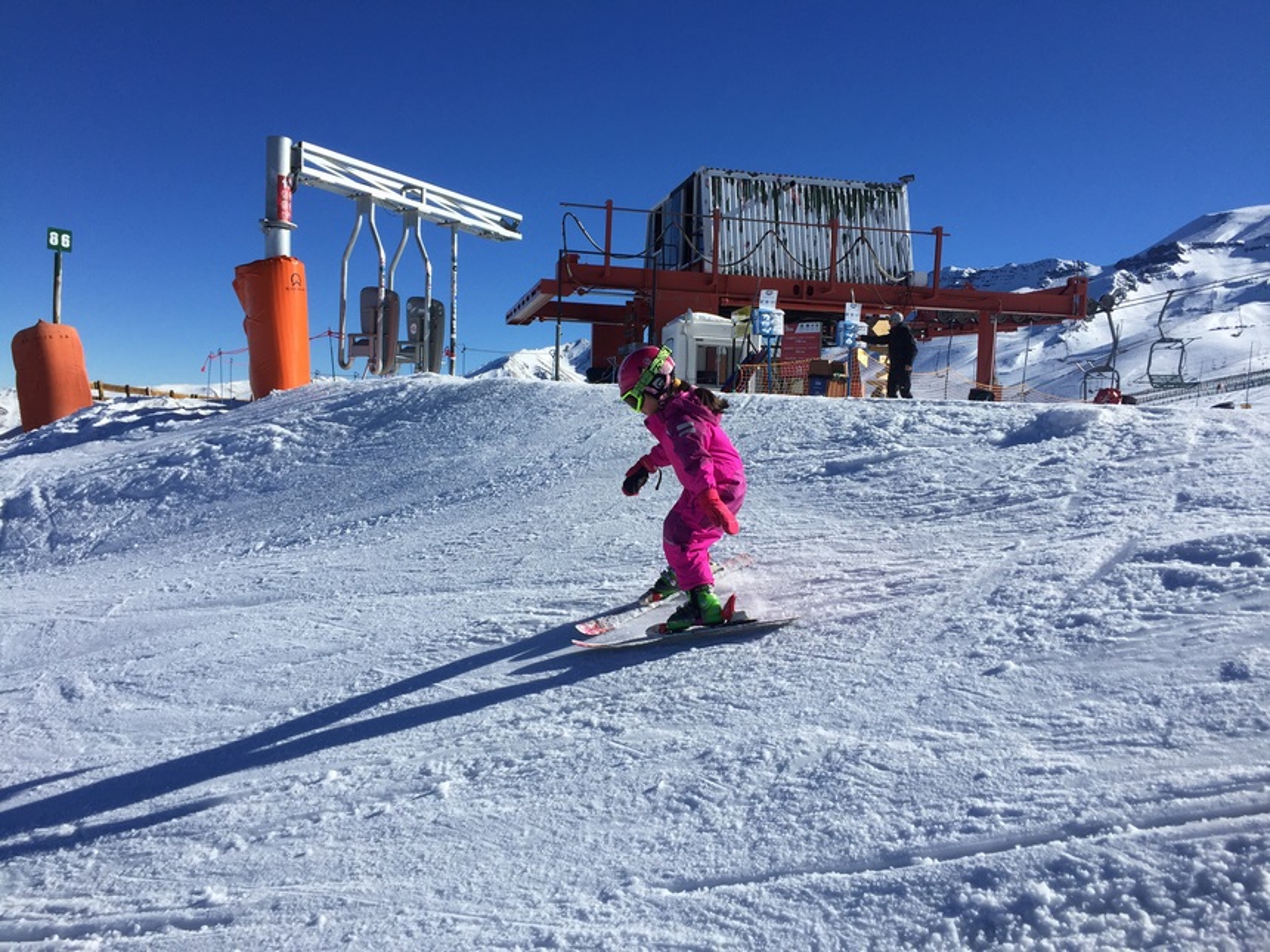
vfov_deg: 48.2
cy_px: 476
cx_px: 635
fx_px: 1064
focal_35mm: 29
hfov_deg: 61.7
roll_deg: -2.2
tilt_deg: -3.1
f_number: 2.2
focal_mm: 4.15
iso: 32
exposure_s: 1/3597
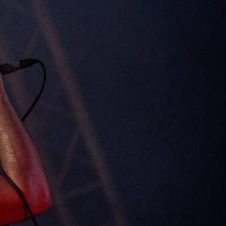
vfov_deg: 6.8
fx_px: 1906
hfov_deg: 6.7
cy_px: 100
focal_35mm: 258
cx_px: -58
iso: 4000
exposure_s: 1/13
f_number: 2.8
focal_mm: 116
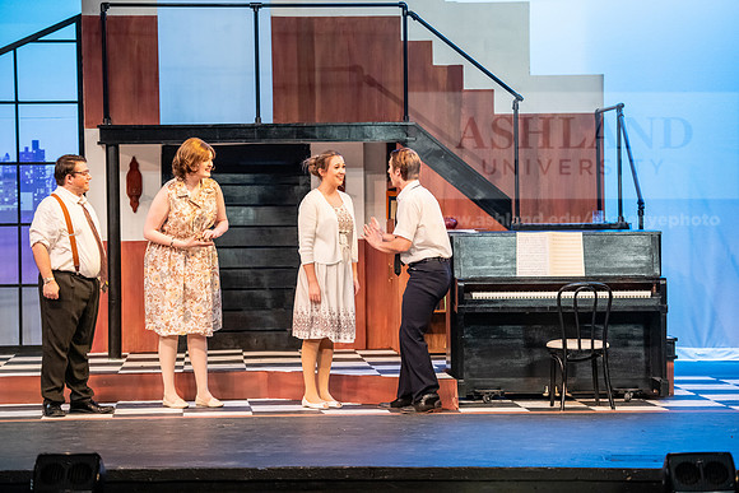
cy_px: 246
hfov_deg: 17.6
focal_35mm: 116
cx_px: 370
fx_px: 2382
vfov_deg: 11.8
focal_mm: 116
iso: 2500
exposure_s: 1/200
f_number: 3.2
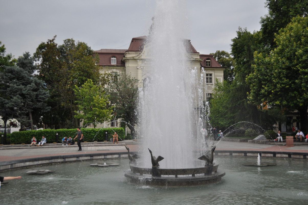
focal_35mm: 39
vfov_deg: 34.1
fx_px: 333
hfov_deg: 49.6
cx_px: 154
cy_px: 102
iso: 220
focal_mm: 26
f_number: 4.2
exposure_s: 1/200
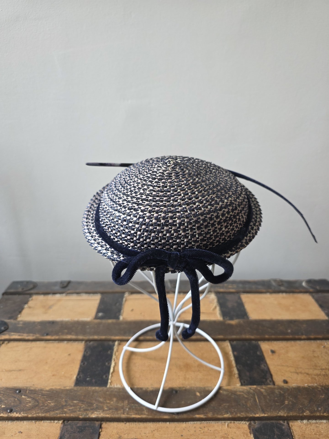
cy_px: 220
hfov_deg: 58.9
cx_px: 164
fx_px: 291
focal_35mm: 23
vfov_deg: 73.9
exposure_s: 1/120
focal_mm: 6.3
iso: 100
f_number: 1.7
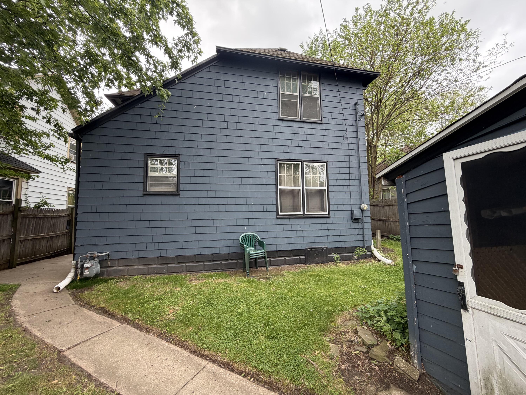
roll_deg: +1.5
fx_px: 213
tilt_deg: +5.4
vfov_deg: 85.7
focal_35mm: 14
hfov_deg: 102.1
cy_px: 198
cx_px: 263
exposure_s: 1/139
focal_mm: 2.22
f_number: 2.2
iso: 64
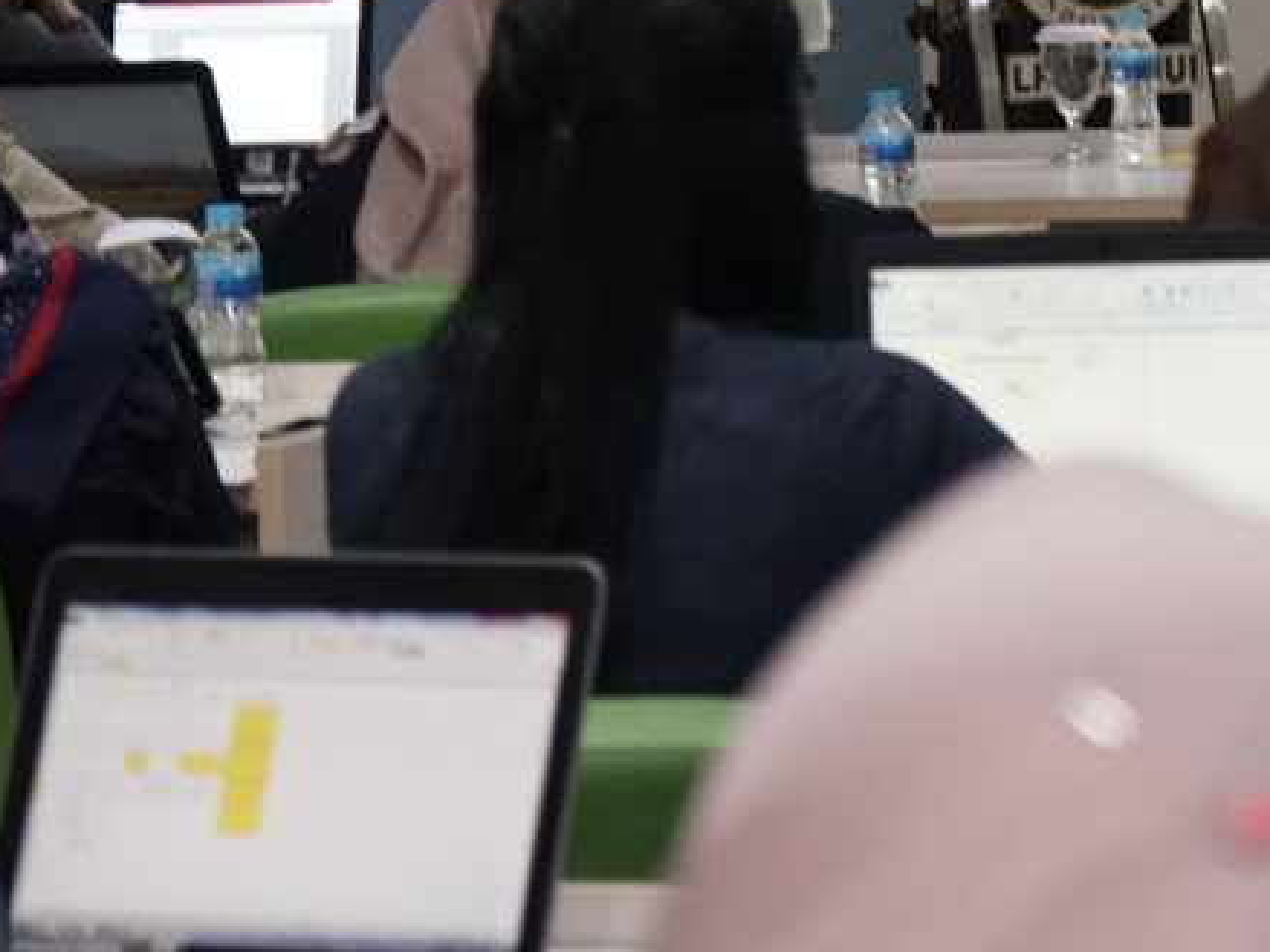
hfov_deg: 9.8
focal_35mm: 202
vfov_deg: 7.2
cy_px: -422
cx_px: 981
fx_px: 7409
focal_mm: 57
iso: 3200
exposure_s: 1/50
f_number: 5
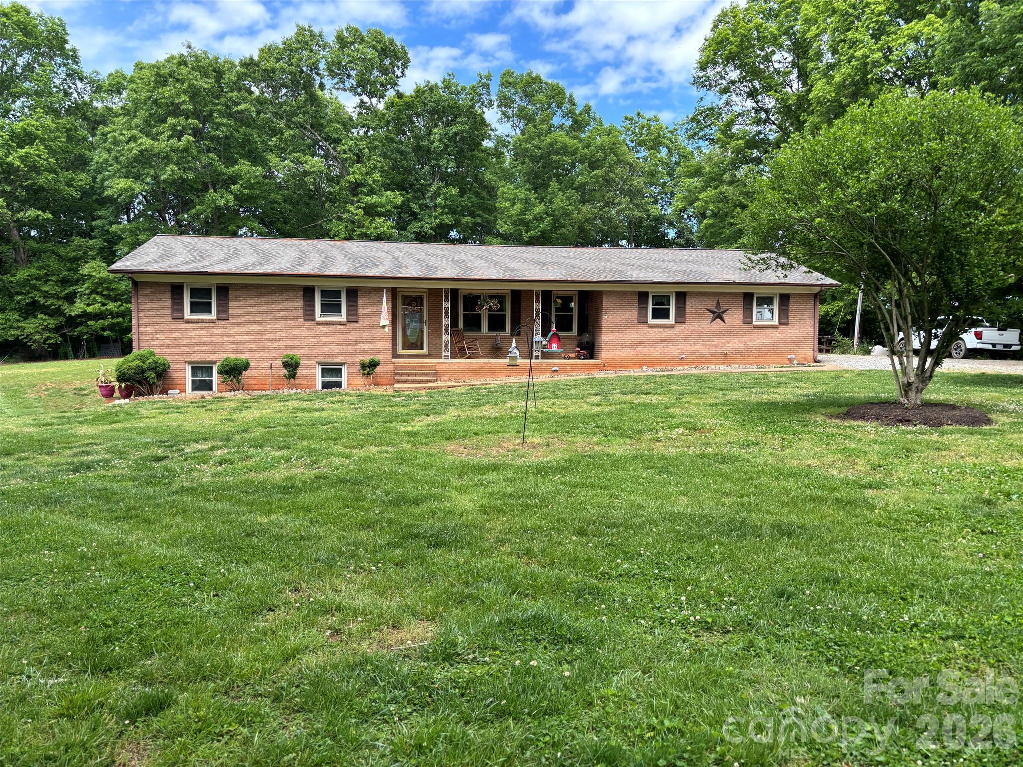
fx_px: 768
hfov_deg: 67.3
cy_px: 384
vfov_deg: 53.1
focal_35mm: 26
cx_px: 512
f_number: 1.6
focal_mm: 5.96
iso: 50
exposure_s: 1/763
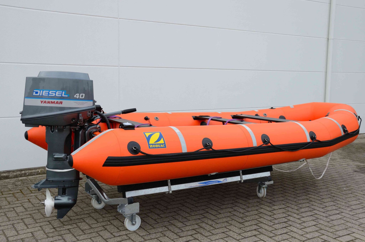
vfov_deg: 34.1
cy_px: 121
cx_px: 182
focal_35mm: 39
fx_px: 395
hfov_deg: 49.6
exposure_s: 1/200
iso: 400
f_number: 8
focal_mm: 26
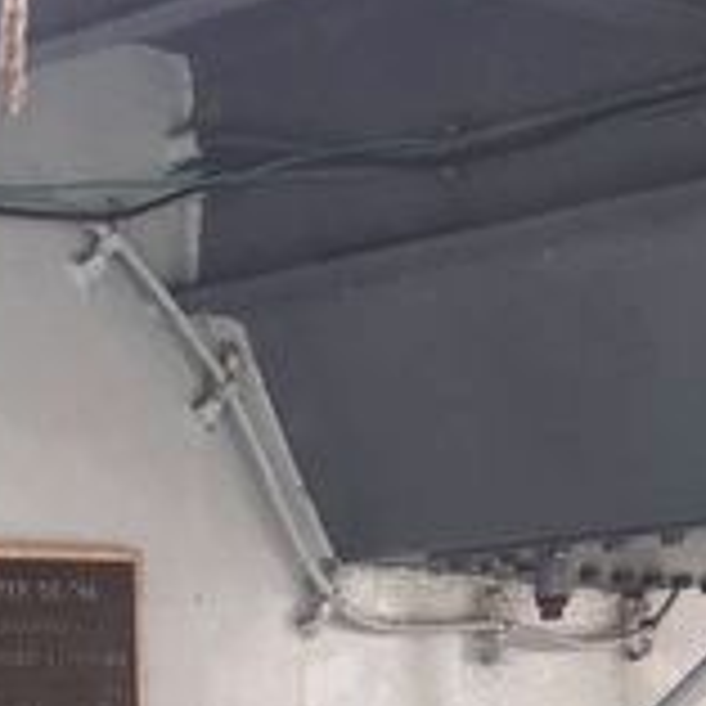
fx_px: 3023
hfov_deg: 12.4
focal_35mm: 131
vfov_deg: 12.2
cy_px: 1295
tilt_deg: -8.5
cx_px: -499
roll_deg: +2.9
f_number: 2.2
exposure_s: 1/120
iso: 25
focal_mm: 4.15
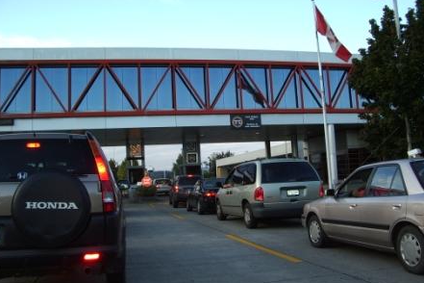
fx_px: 436
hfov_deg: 51.9
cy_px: 127
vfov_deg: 35.9
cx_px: 210
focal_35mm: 37
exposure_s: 1/80
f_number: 4.3
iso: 50
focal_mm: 5.8
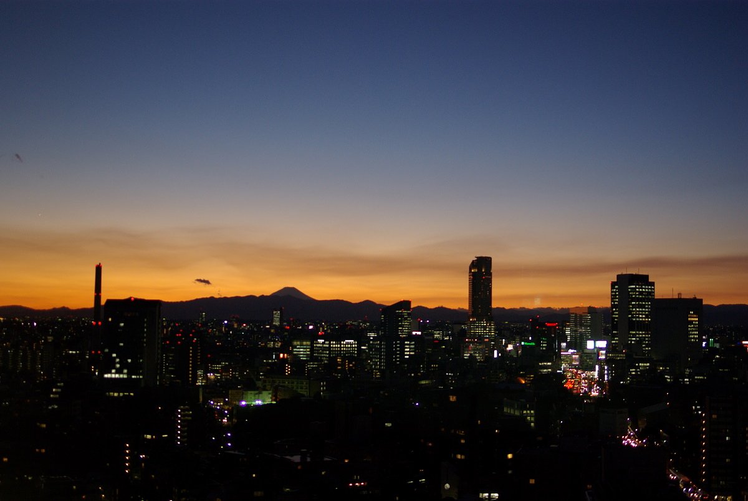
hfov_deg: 42.3
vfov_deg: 29.0
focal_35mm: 46
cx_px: 374
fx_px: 967
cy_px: 250
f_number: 2
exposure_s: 1/30
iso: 400
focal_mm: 31
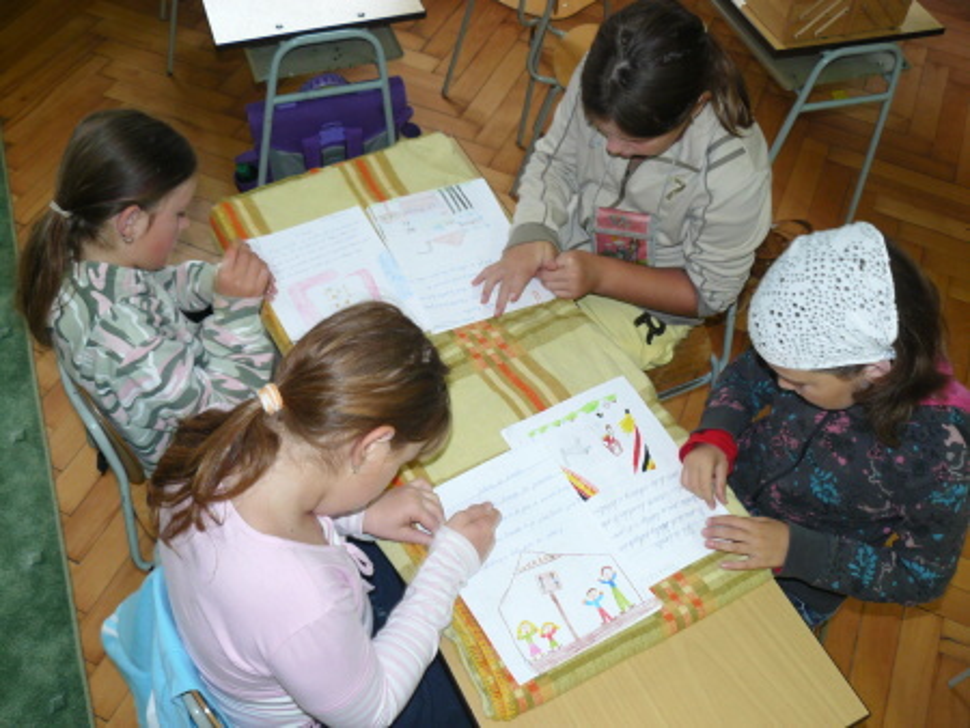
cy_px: 364
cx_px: 485
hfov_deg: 51.3
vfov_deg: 39.7
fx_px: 1009
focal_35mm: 36
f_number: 2.8
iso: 100
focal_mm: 6
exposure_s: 1/30
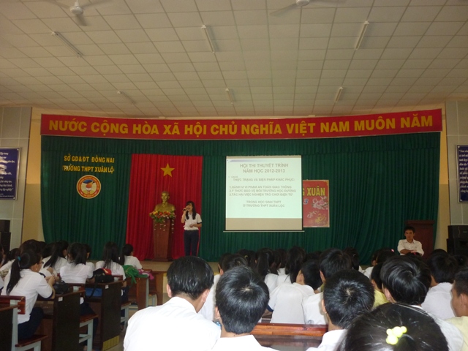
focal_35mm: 33
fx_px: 446
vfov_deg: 42.9
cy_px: 176
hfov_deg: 55.4
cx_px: 234
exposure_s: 1/60
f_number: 2.8
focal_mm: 5.5
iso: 320
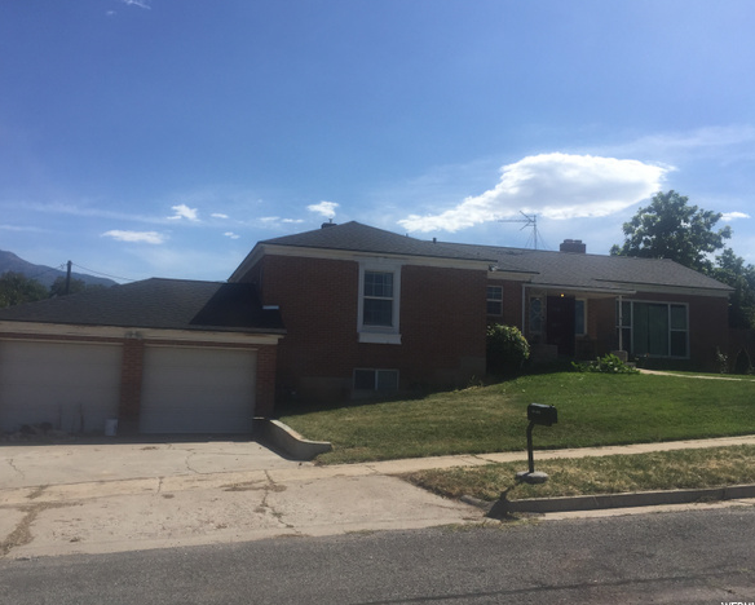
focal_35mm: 31
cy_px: 301
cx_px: 349
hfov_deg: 57.1
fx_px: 693
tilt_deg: +4.8
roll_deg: -3.4
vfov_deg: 47.2
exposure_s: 1/3049
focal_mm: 4.15
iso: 32
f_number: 2.2
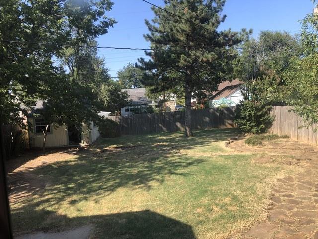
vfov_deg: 49.7
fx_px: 257
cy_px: 120
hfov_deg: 63.4
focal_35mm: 28
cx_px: 159
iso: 20
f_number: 1.8
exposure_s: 1/600
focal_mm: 3.99
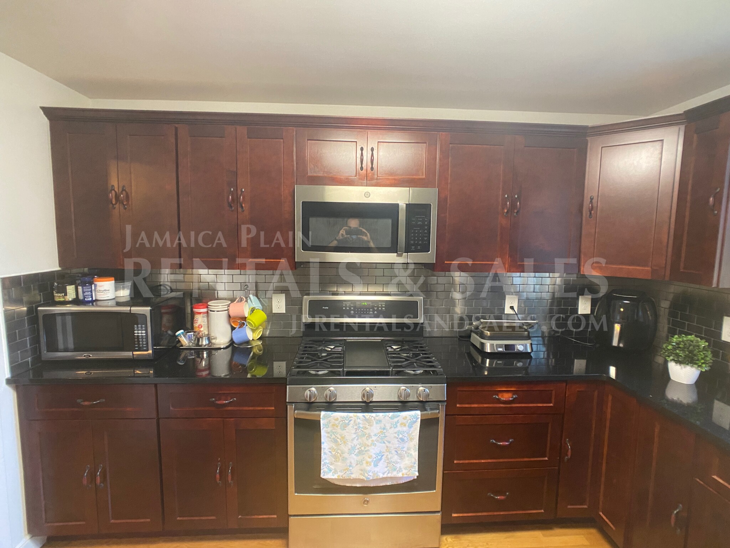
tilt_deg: -5.1
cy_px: 274
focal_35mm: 26
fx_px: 548
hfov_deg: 67.3
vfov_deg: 53.1
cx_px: 365
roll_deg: -1.1
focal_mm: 4.25
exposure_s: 1/60
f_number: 1.8
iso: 400
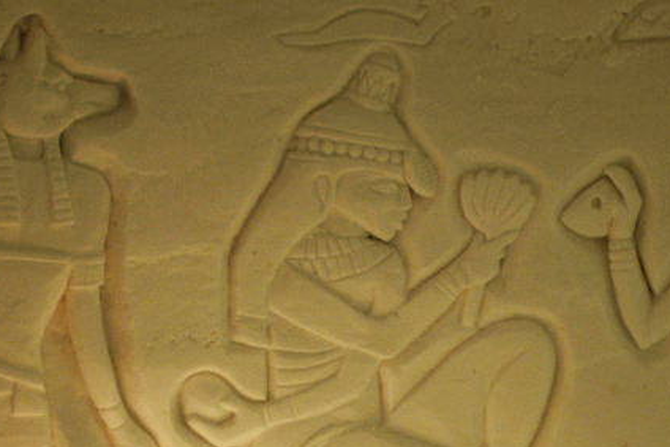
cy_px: 388
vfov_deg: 20.3
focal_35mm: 66
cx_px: 343
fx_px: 1229
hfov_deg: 30.5
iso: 500
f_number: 3.5
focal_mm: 28
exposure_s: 1/20
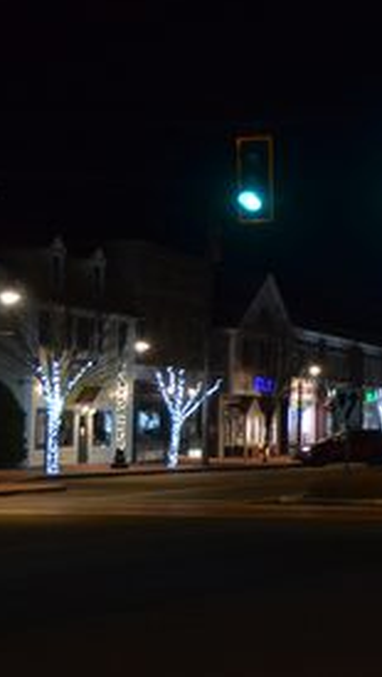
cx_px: 500
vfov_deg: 25.0
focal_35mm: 85
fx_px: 1527
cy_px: 295
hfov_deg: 13.7
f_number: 4
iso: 1600
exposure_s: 1/30
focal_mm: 31
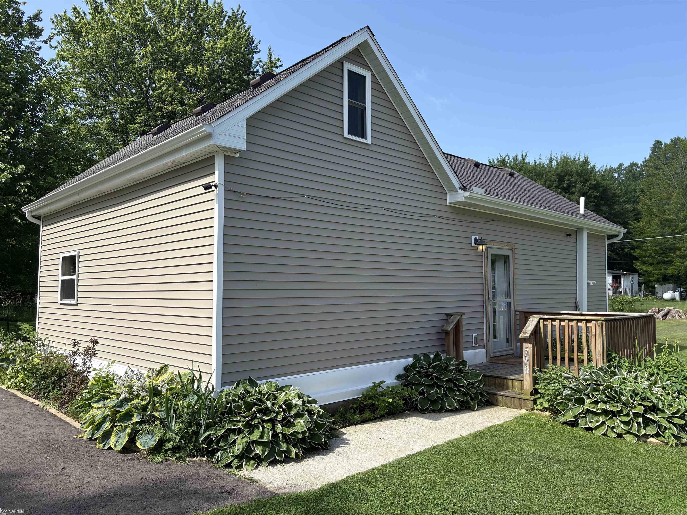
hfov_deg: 67.3
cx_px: 344
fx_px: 516
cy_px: 258
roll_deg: +1.1
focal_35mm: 26
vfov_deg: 53.1
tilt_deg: +3.5
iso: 50
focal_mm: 5.96
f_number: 1.6
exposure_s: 1/2012
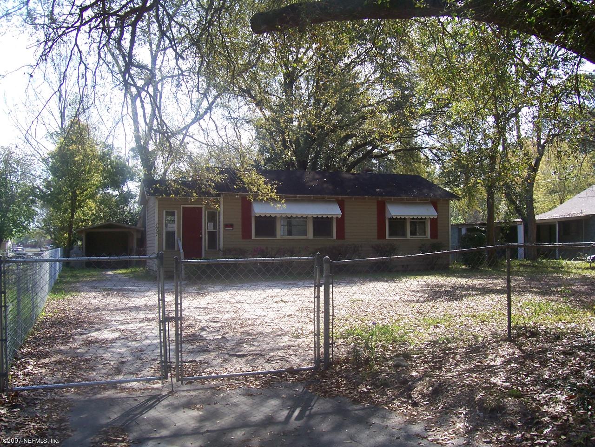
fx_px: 584
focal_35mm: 34
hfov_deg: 54.0
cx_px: 298
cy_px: 224
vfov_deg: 41.8
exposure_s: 1/180
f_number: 5.6
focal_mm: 5.6
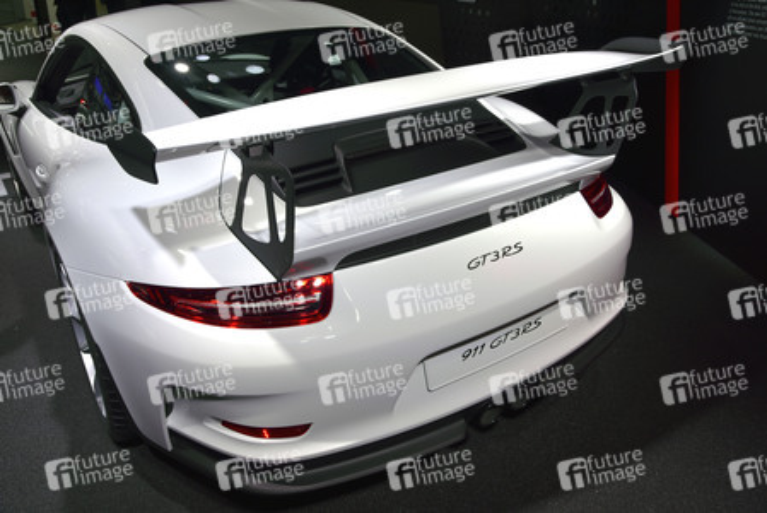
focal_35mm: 31
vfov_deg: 42.4
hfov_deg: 60.3
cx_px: 384
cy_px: 256
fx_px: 661
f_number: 9
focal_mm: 31
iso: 200
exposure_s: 1/320
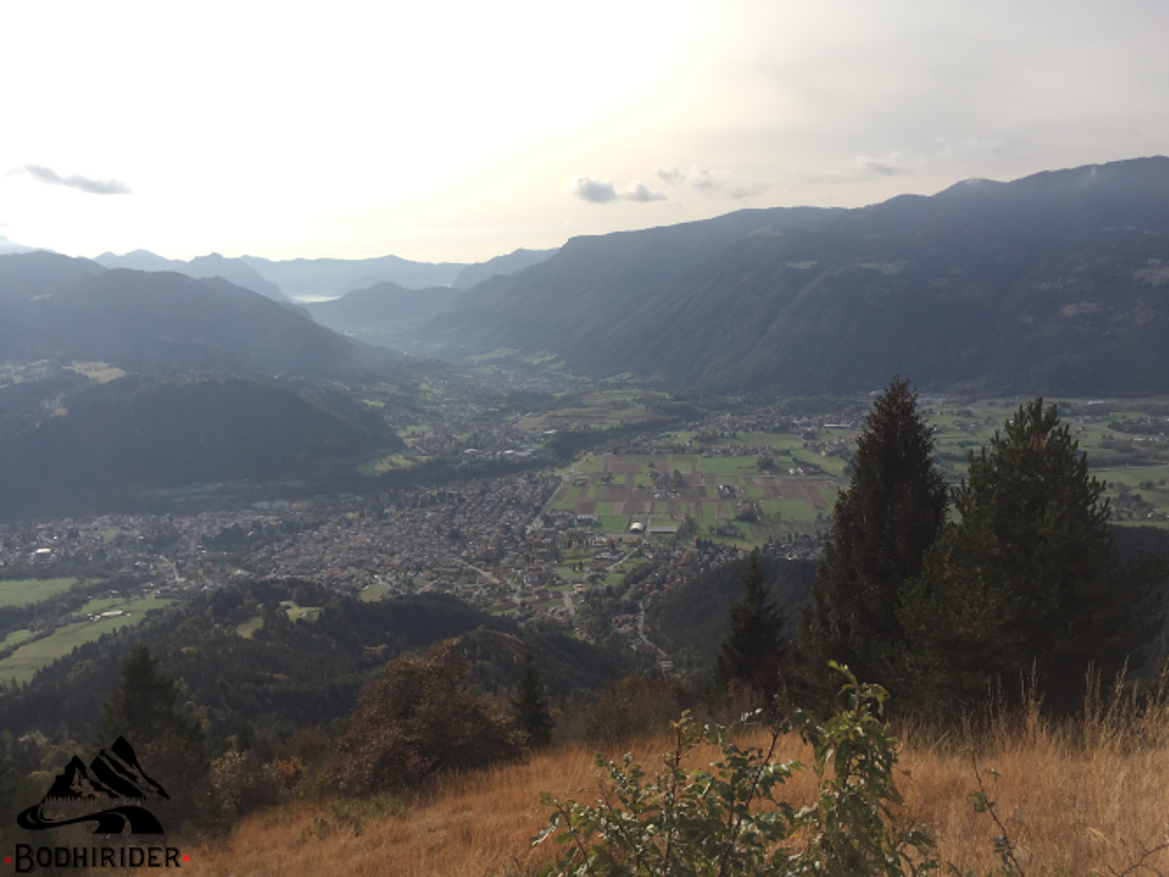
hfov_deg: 61.7
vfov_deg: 48.2
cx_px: 584
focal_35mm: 29
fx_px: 979
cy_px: 438
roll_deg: +3.0
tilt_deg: -12.6
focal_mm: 4.15
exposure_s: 1/1980
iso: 32
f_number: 2.2
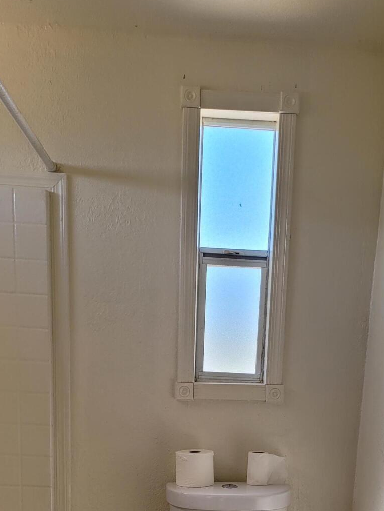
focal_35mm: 51
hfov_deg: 28.5
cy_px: 493
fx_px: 754
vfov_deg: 34.6
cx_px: 236
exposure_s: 1/119
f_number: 1.8
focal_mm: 5
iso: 40
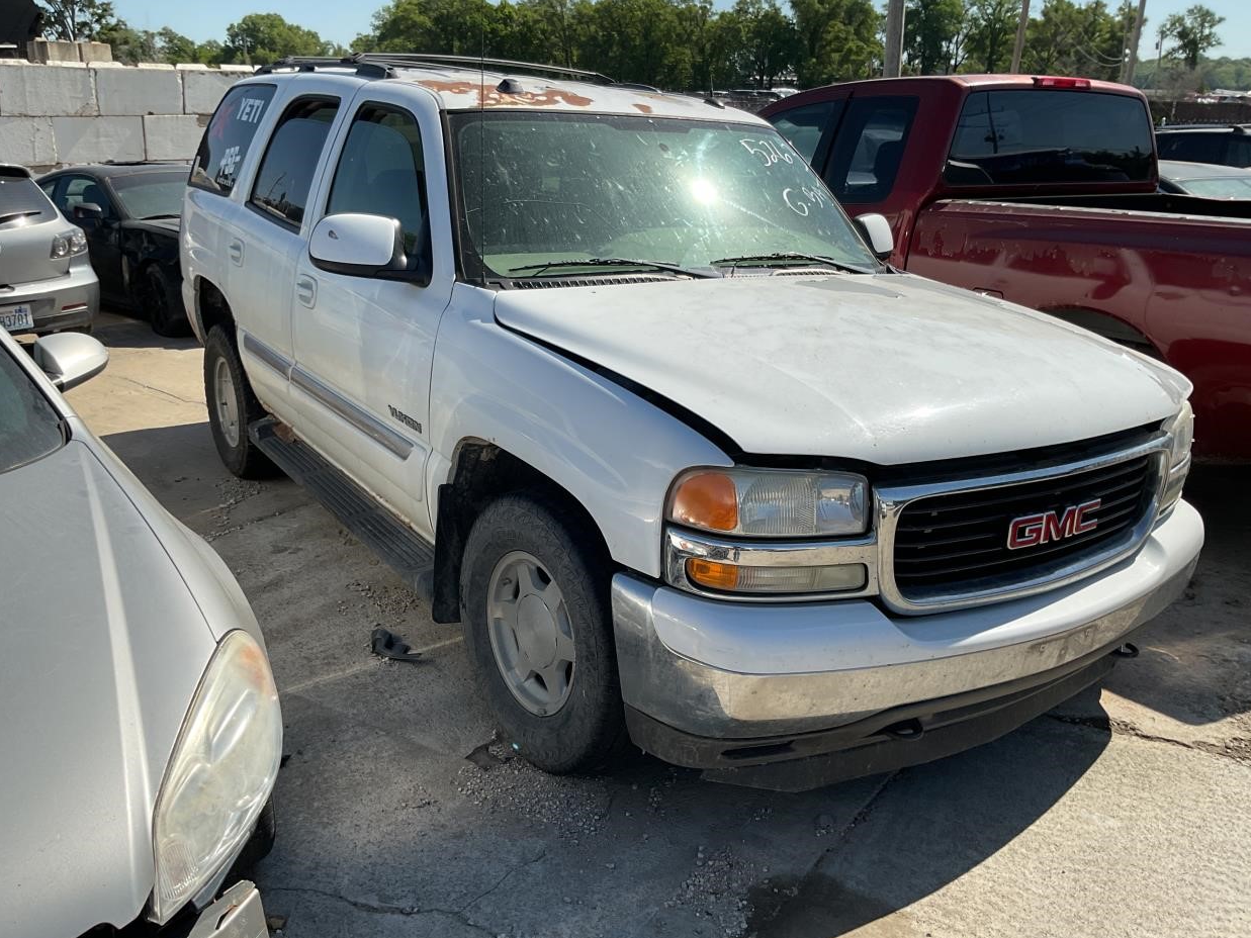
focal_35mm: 30
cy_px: 468
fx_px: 1084
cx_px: 612
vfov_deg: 46.8
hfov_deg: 60.0
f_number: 1.8
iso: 16
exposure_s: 1/2427
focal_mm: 3
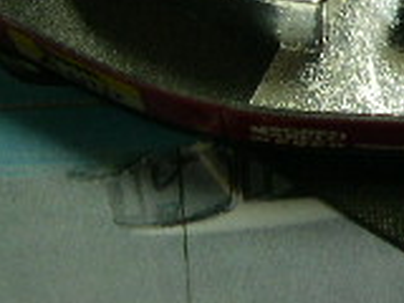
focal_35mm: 152
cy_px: 23
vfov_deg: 9.7
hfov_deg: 12.8
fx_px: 1774
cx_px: 399
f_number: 2.8
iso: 100
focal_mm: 8
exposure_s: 1/11.4
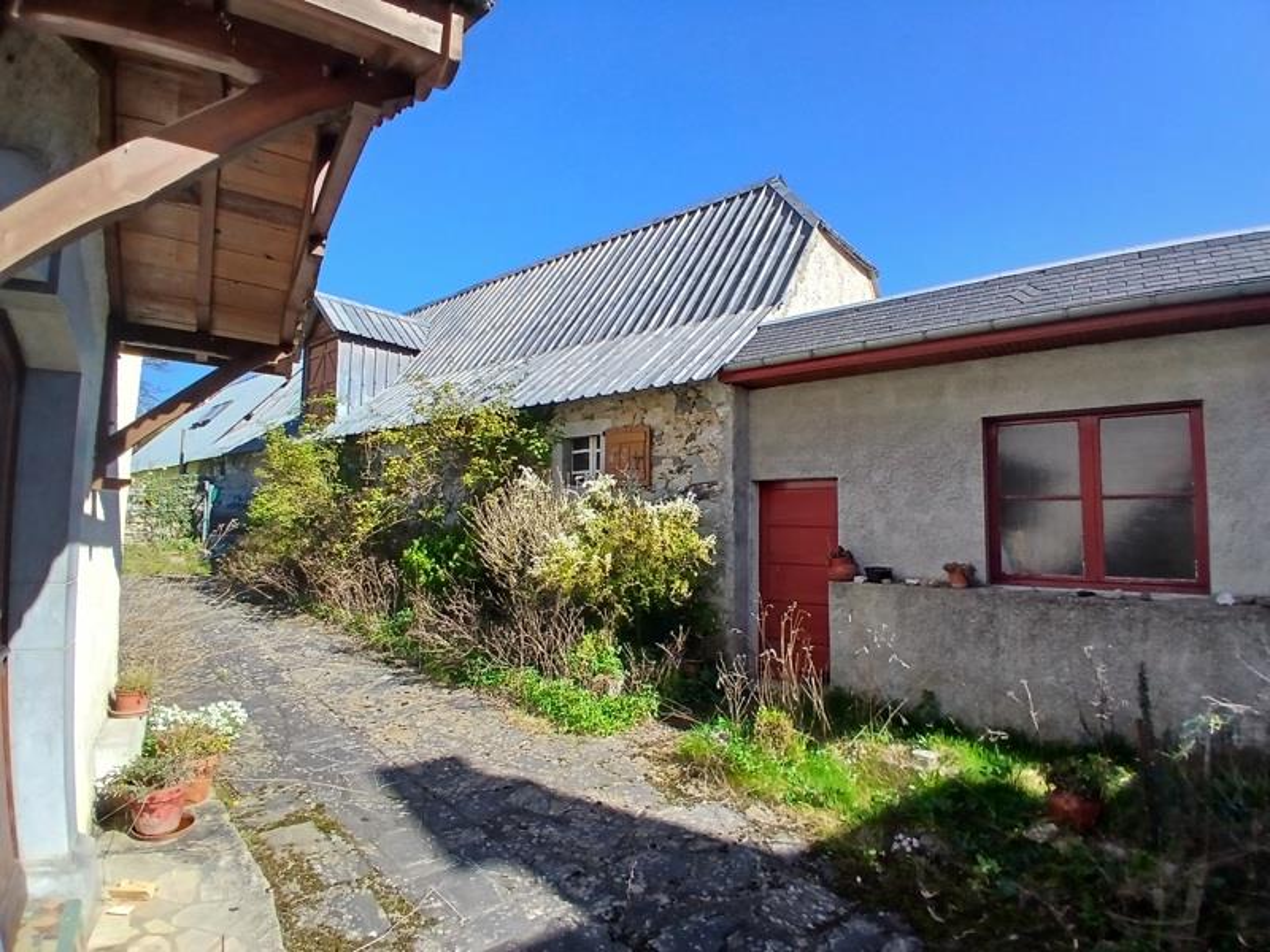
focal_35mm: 17
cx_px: 635
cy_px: 476
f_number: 2.2
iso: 50
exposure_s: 1/714
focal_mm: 1.4
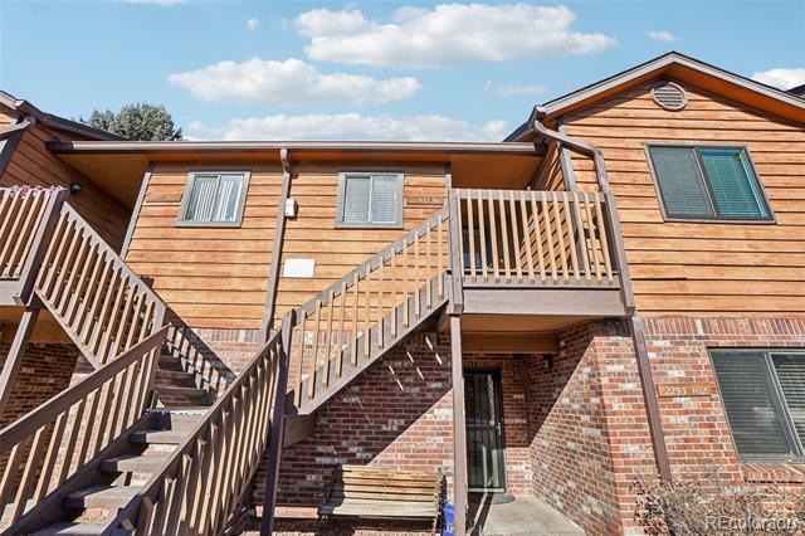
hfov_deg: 100.4
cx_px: 402
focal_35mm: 15
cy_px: 268
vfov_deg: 77.3
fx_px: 335
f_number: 8
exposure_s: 1/320
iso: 100
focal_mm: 10
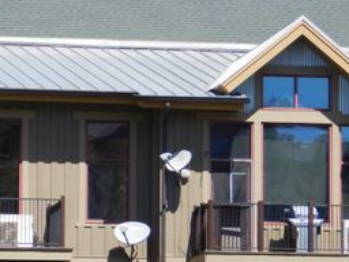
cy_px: 148
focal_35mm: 395
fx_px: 3982
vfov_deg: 3.8
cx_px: 100
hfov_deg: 5.0
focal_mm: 35.9
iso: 125
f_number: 5.4
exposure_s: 1/400
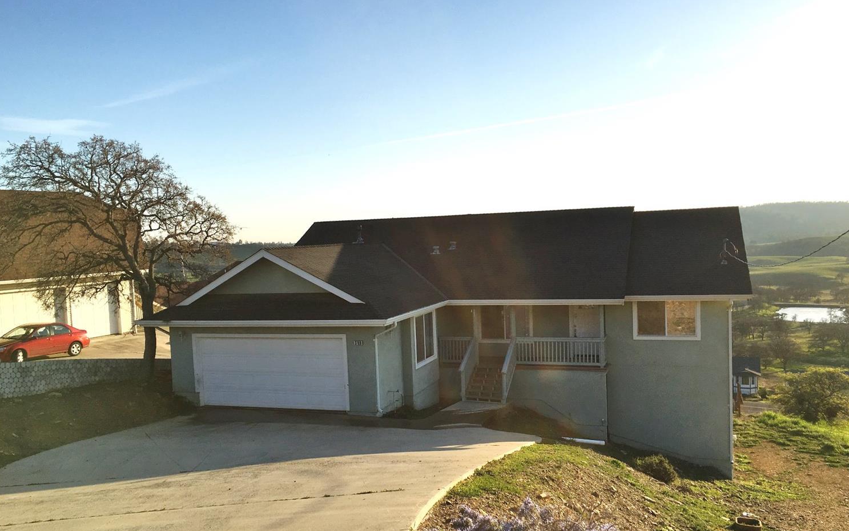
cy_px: 283
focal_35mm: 31
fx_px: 717
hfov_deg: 61.2
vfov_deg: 40.6
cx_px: 424
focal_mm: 4.15
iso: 25
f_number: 2.2
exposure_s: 1/1570
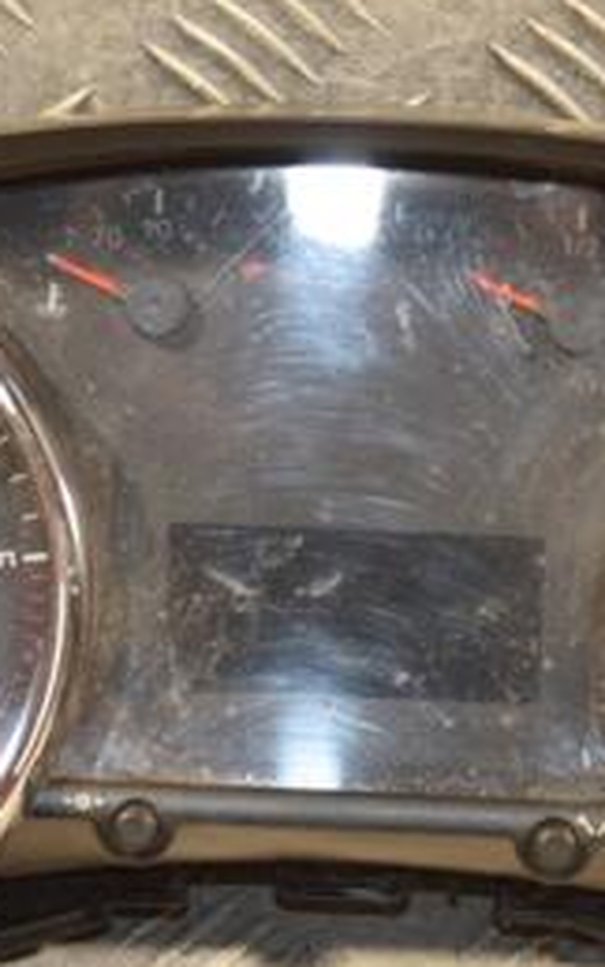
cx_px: 321
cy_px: 612
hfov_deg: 7.7
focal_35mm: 170
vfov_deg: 12.3
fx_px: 4482
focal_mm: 48
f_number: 4.8
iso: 800
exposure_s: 1/125
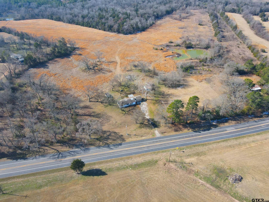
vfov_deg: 56.8
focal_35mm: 24
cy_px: 101
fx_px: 187
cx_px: 134
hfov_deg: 71.6
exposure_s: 1/250
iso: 100
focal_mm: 4.5
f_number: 2.8
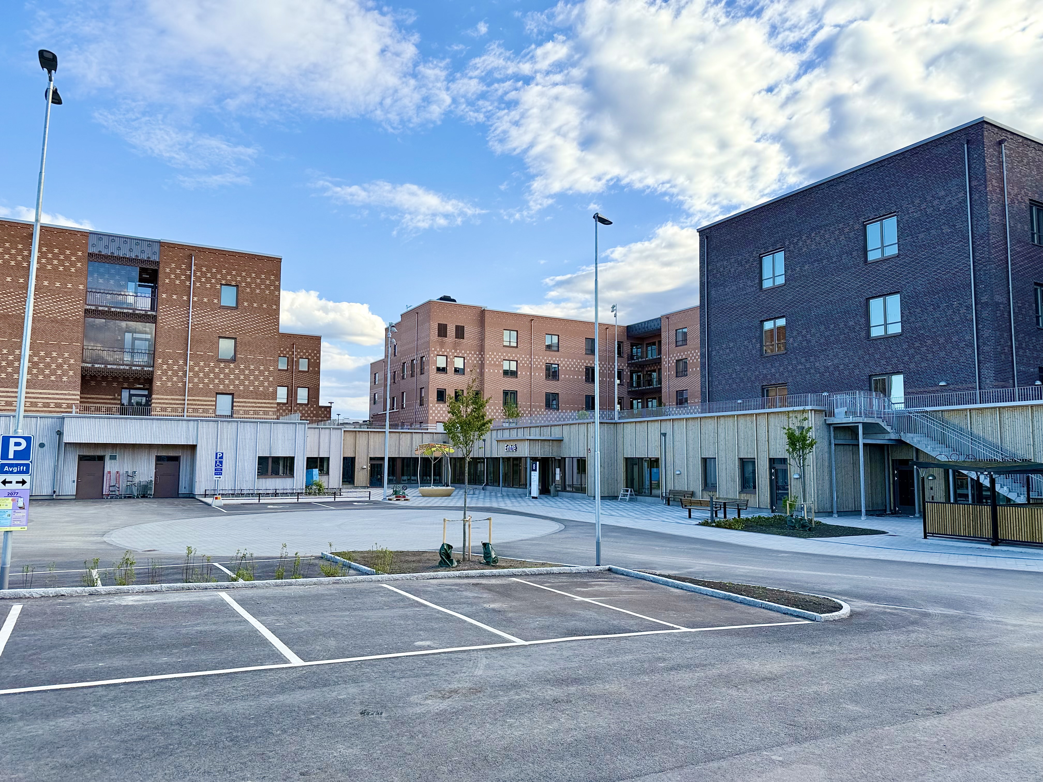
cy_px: 391
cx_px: 522
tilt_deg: +4.6
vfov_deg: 56.8
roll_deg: -0.5
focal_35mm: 24
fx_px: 723
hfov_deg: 71.6
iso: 80
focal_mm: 6.76
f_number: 1.78
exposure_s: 1/2907
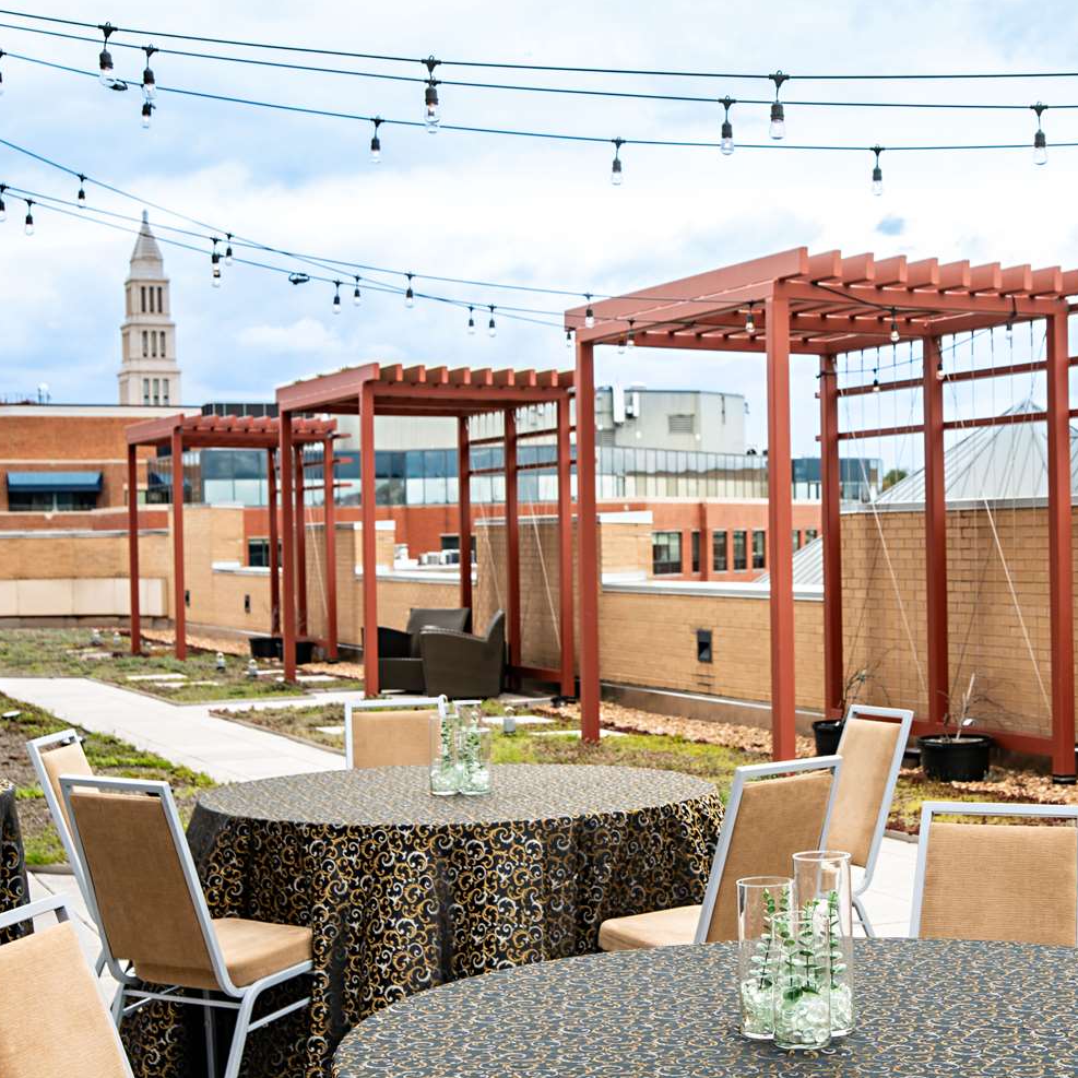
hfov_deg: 27.5
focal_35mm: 62
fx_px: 2184
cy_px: 543
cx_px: 741
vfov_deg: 27.7
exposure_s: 1/160
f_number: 10
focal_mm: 48
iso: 250
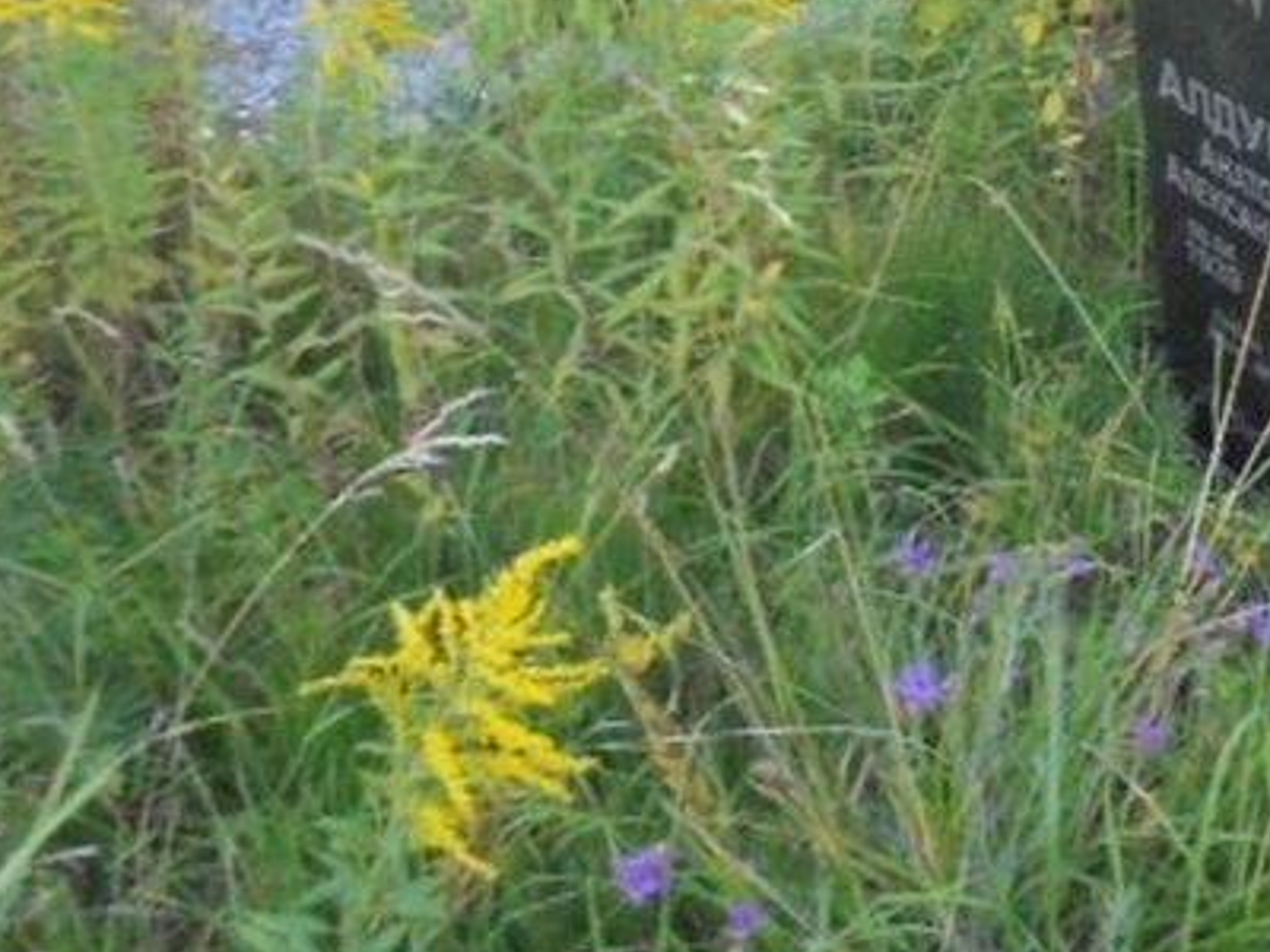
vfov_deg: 27.1
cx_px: 1251
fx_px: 1908
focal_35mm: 52
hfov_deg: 33.8
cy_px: 114
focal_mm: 4.6
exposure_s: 1/200
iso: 400
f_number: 3.5
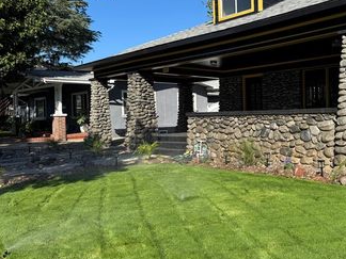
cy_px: 124
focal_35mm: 37
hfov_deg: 48.7
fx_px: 370
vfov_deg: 38.7
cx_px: 248
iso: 80
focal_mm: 6.76
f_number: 1.78
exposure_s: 1/3096
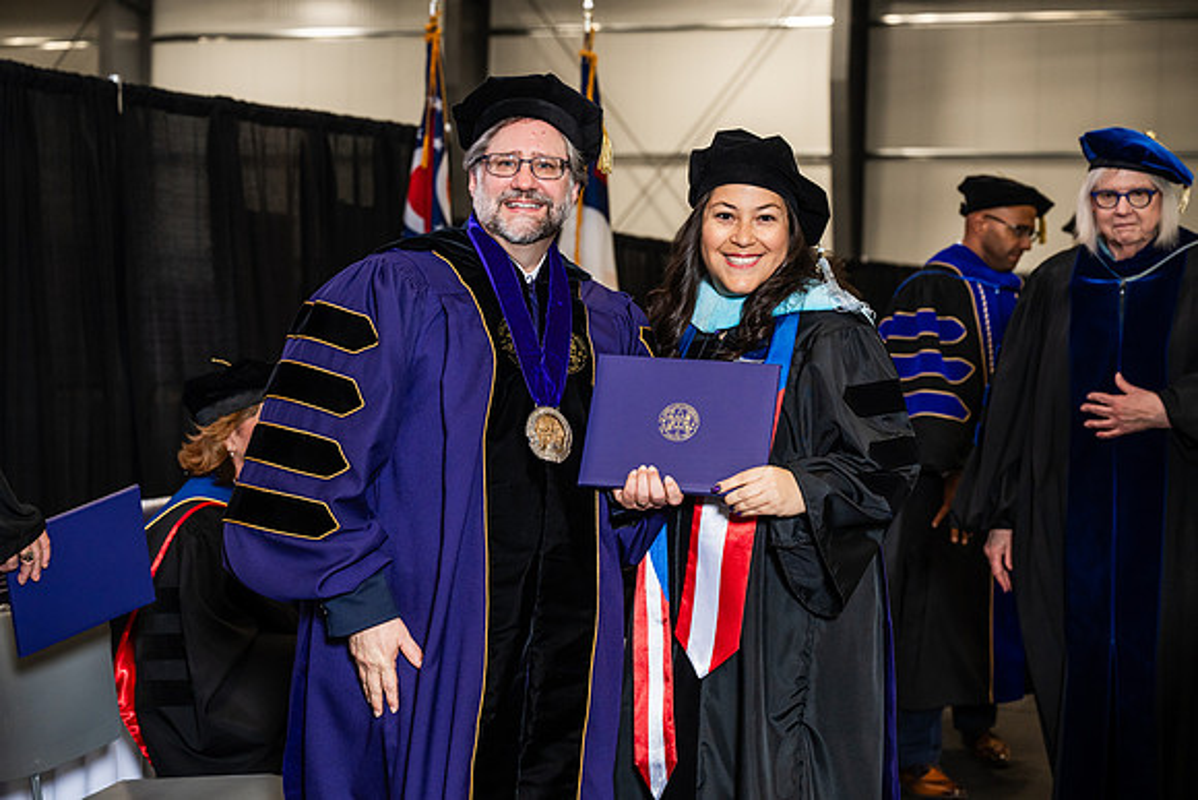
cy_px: 400
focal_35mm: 67
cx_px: 599
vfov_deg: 20.3
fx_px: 2230
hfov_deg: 30.1
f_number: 4.5
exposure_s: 1/200
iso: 1250
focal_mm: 67
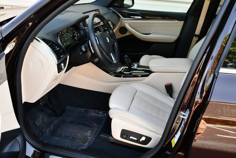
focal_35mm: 36
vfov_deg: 36.9
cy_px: 79
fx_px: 236
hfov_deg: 53.1
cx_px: 118
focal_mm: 18
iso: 400
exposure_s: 1/250
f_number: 3.5
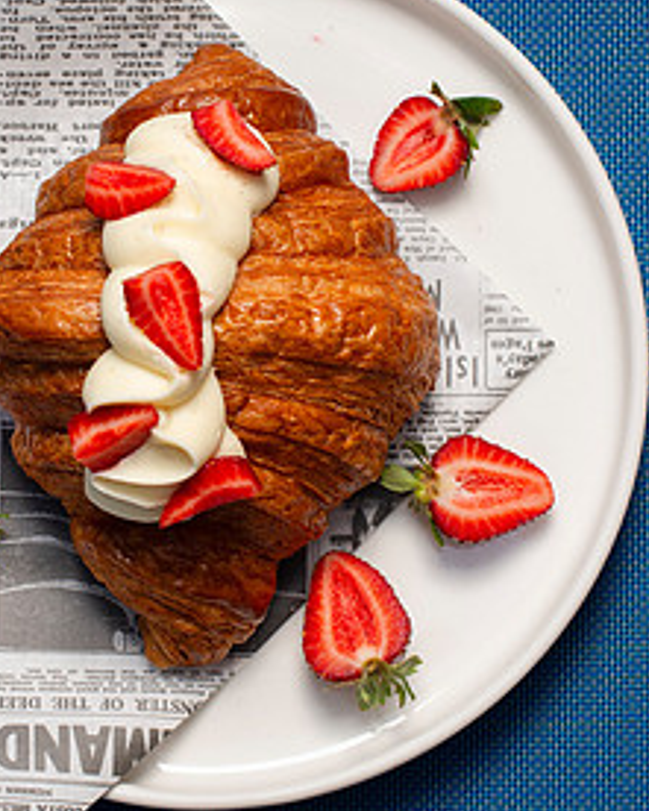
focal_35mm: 115
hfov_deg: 13.4
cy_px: 362
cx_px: 162
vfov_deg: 16.7
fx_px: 2760
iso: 200
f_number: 5.6
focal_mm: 50
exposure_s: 1/200
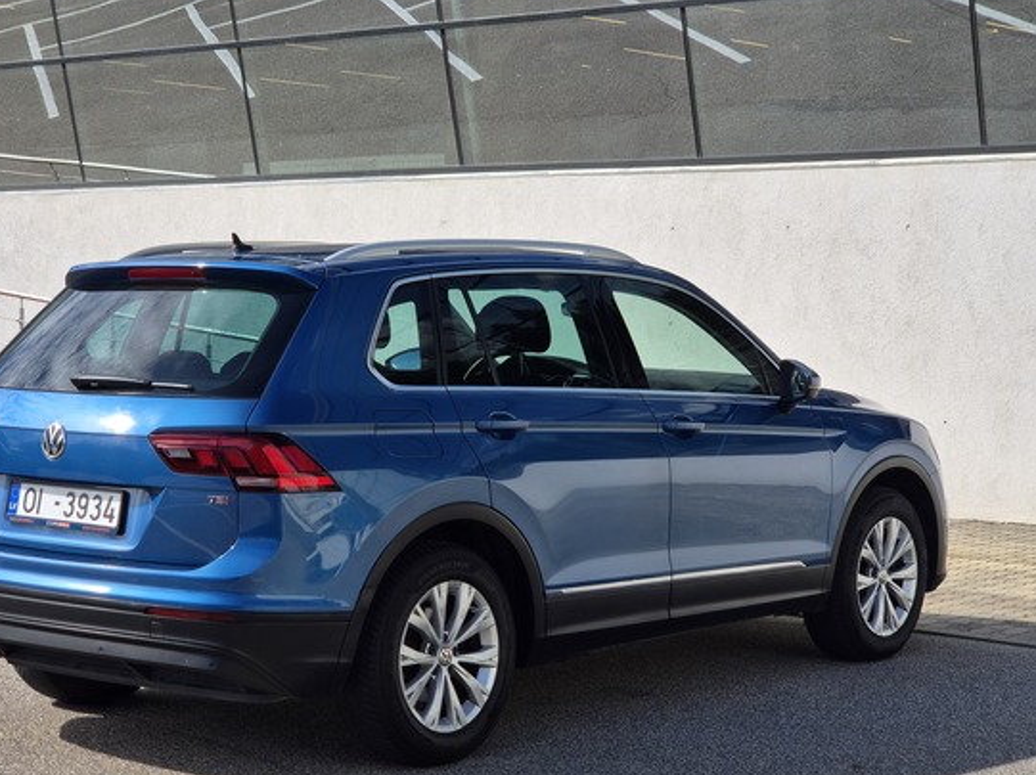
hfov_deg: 24.1
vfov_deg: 18.2
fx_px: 2423
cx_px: 432
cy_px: 411
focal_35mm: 81
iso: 25
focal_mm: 7
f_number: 2.4
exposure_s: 1/976
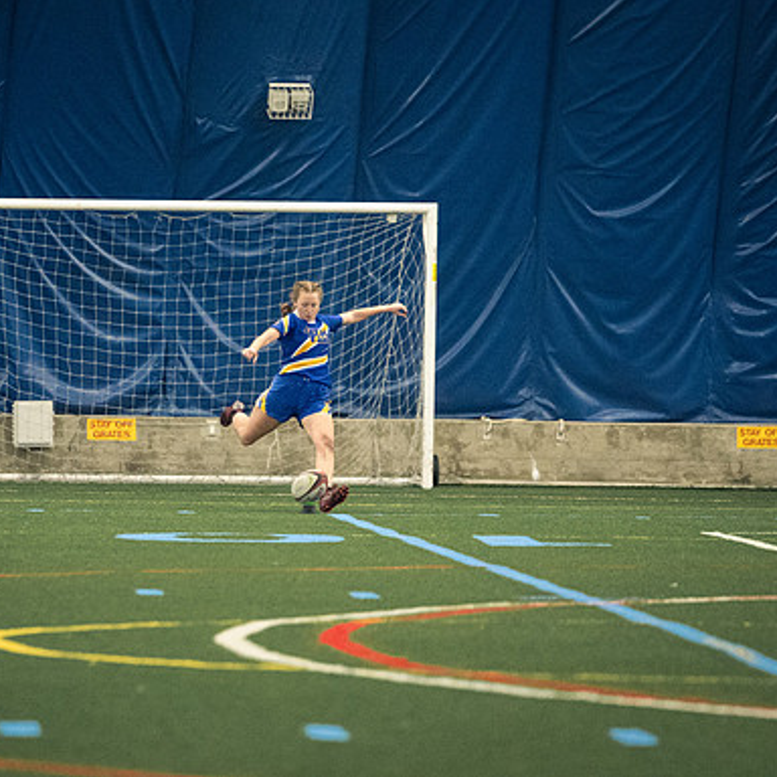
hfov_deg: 4.6
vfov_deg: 4.6
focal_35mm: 385
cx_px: 251
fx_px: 9777
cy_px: 388
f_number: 2.8
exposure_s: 1/500
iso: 10000
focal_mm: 200
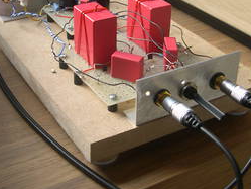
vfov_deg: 23.9
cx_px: 115
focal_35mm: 61
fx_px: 443
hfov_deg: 31.7
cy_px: 60
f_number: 2.8
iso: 100
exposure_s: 1/27.1
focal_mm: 8
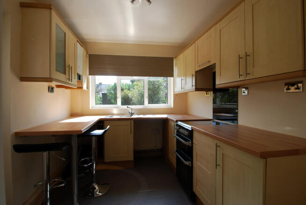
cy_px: 102
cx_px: 153
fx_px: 153
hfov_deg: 89.9
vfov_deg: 67.5
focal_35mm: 18
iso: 110
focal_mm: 12
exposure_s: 1/125
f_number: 5.6
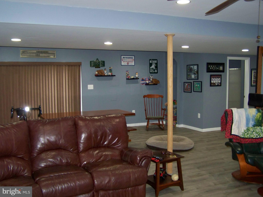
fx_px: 289
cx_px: 132
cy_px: 98
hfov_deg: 49.0
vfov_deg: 37.7
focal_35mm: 38
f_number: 2.8
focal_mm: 6.3
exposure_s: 1/30
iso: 200
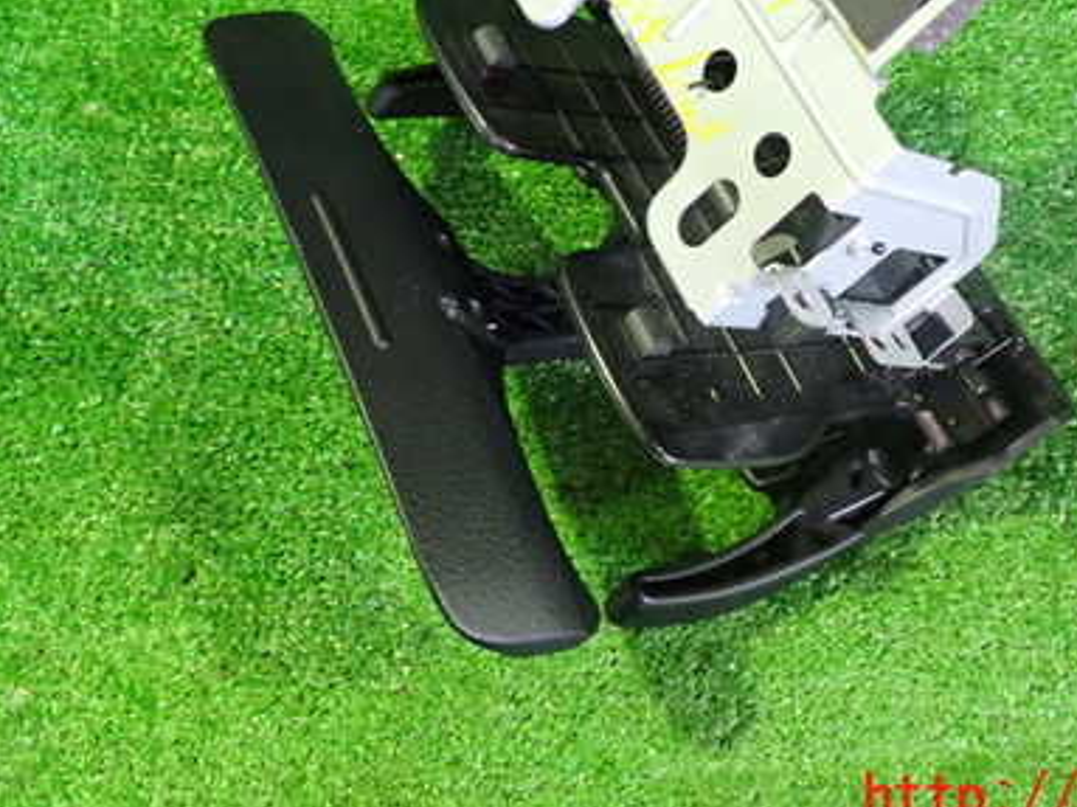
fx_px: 1462
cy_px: 202
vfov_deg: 30.4
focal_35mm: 47
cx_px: 655
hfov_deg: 40.2
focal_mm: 5.4
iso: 800
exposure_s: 1/25
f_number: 2.3
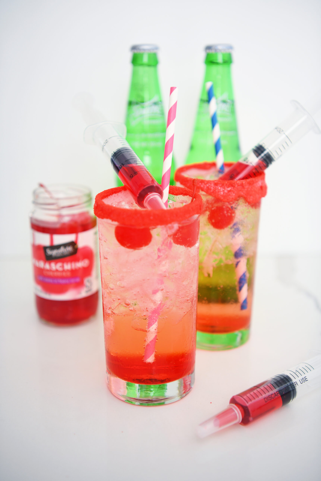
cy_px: 240
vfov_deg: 42.7
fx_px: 615
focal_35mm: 46
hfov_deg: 29.2
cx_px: 160
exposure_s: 1/125
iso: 400
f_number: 2.8
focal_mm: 46
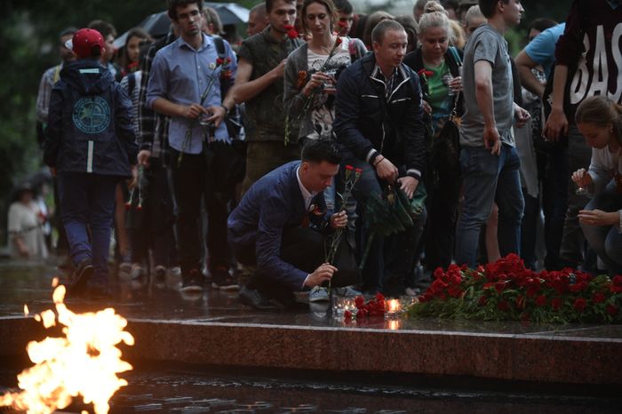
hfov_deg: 12.8
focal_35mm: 160
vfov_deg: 8.6
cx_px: 311
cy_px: 207
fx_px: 2763
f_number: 2.8
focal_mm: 160
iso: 3200
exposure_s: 1/400
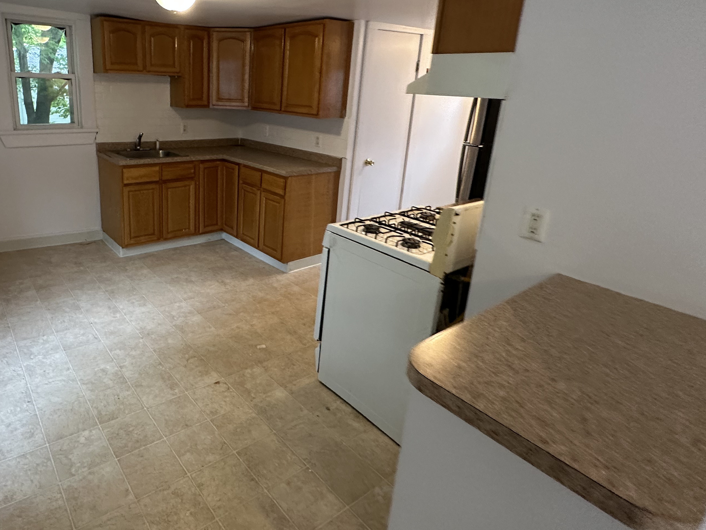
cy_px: 208
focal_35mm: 22
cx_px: 241
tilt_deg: -18.2
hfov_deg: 74.2
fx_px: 449
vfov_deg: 60.5
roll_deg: -3.8
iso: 250
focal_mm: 2.22
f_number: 2.2
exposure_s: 1/60
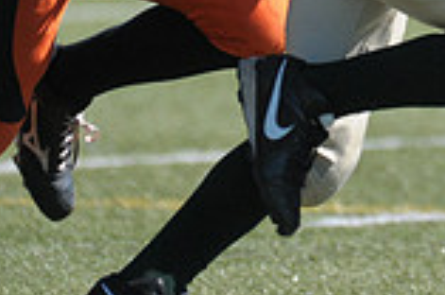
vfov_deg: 0.8
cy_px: -220
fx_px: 20490
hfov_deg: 1.2
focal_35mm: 1661
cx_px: 436
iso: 640
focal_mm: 300
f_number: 4
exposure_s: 1/3200
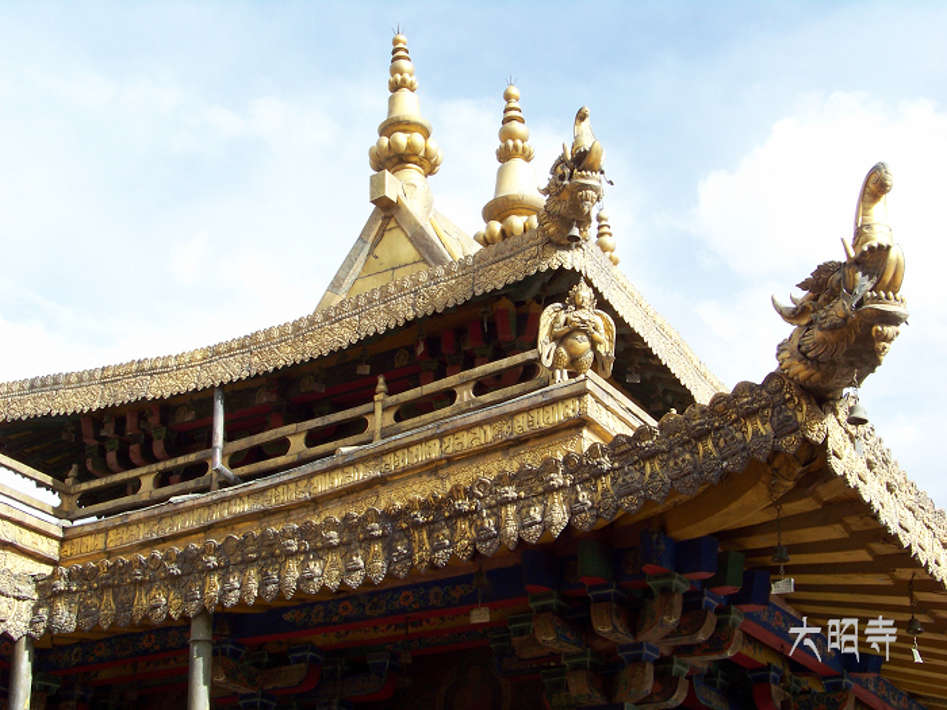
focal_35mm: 62
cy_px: 355
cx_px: 474
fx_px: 1696
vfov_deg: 23.7
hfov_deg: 31.2
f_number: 8
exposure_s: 1/80
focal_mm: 10.5
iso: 64
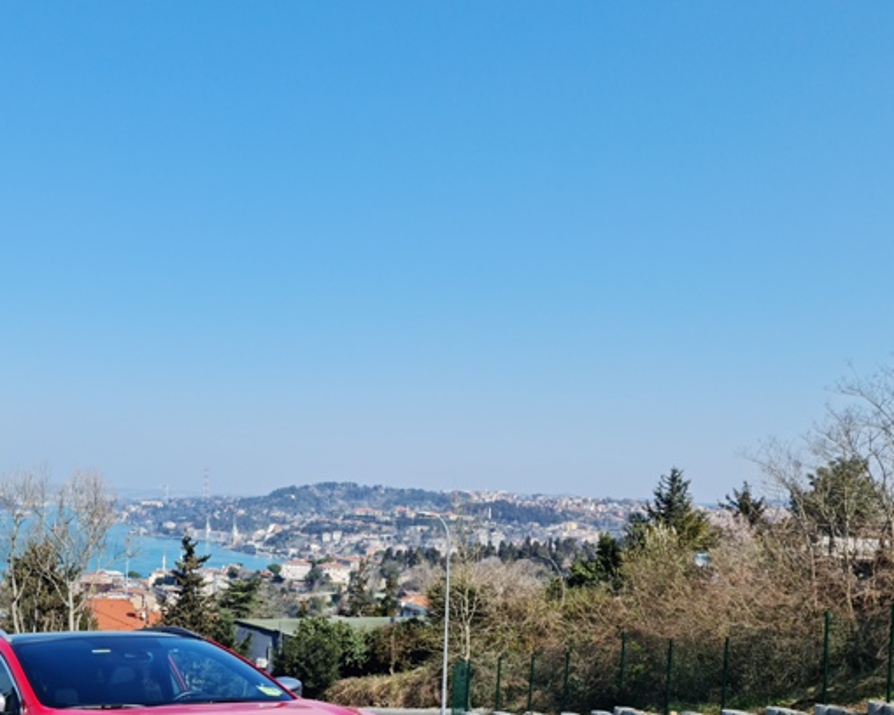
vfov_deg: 30.3
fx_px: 1296
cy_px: 540
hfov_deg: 36.1
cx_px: 114
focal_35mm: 49
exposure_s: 1/824
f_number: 1.8
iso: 50
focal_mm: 7
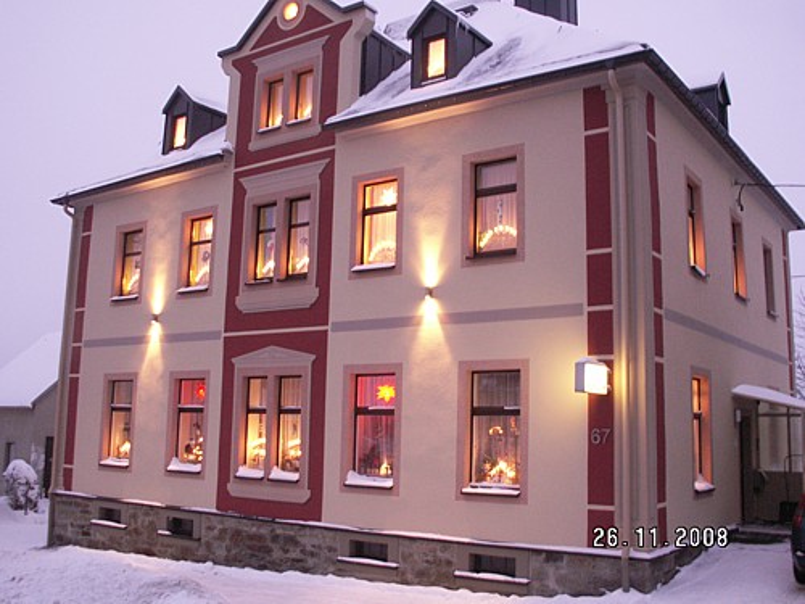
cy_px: 302
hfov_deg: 52.6
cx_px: 402
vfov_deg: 40.7
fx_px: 814
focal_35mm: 35
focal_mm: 5.86
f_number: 2.8
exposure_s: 1/4
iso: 160
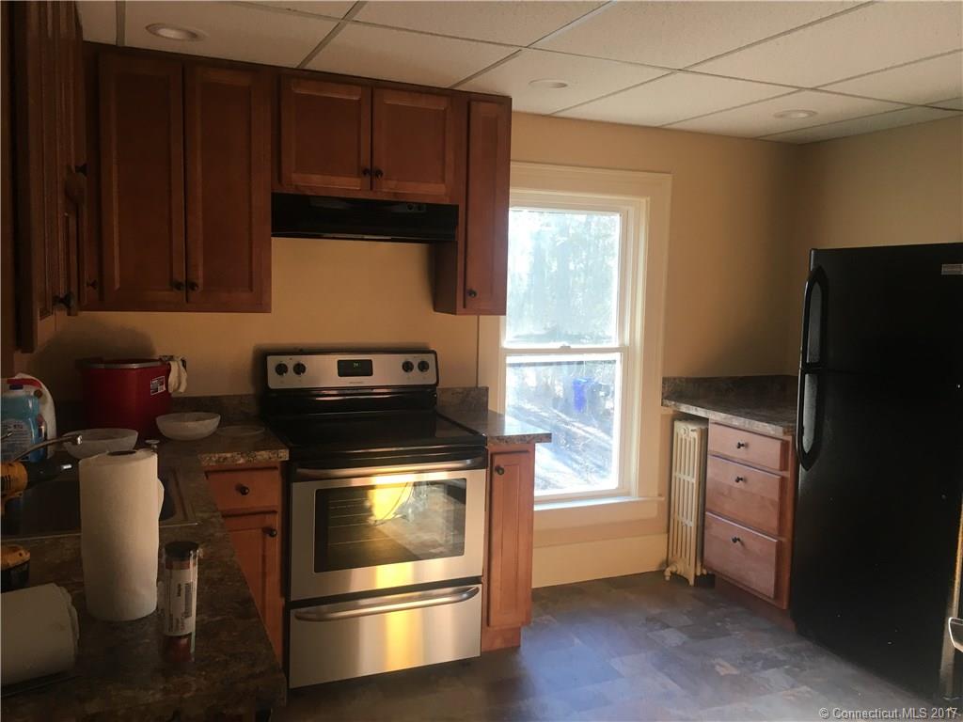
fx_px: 807
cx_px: 482
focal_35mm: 29
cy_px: 361
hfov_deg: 61.7
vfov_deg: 48.2
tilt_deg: -3.9
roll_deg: -0.2
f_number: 2.2
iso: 25
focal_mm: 4.15
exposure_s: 1/30
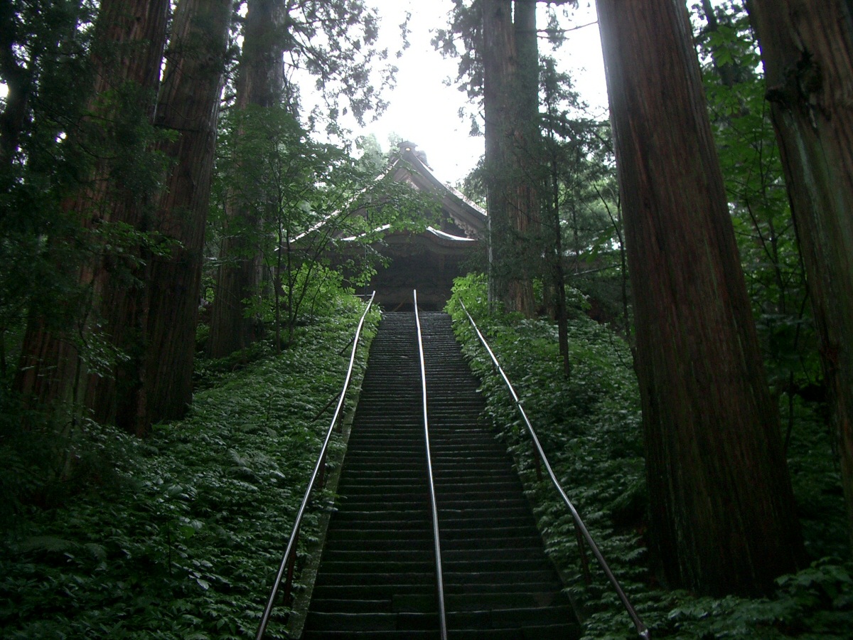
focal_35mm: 35
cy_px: 320
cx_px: 426
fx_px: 862
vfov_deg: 40.7
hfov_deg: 52.6
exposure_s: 1/40
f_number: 2.6
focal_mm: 5.8
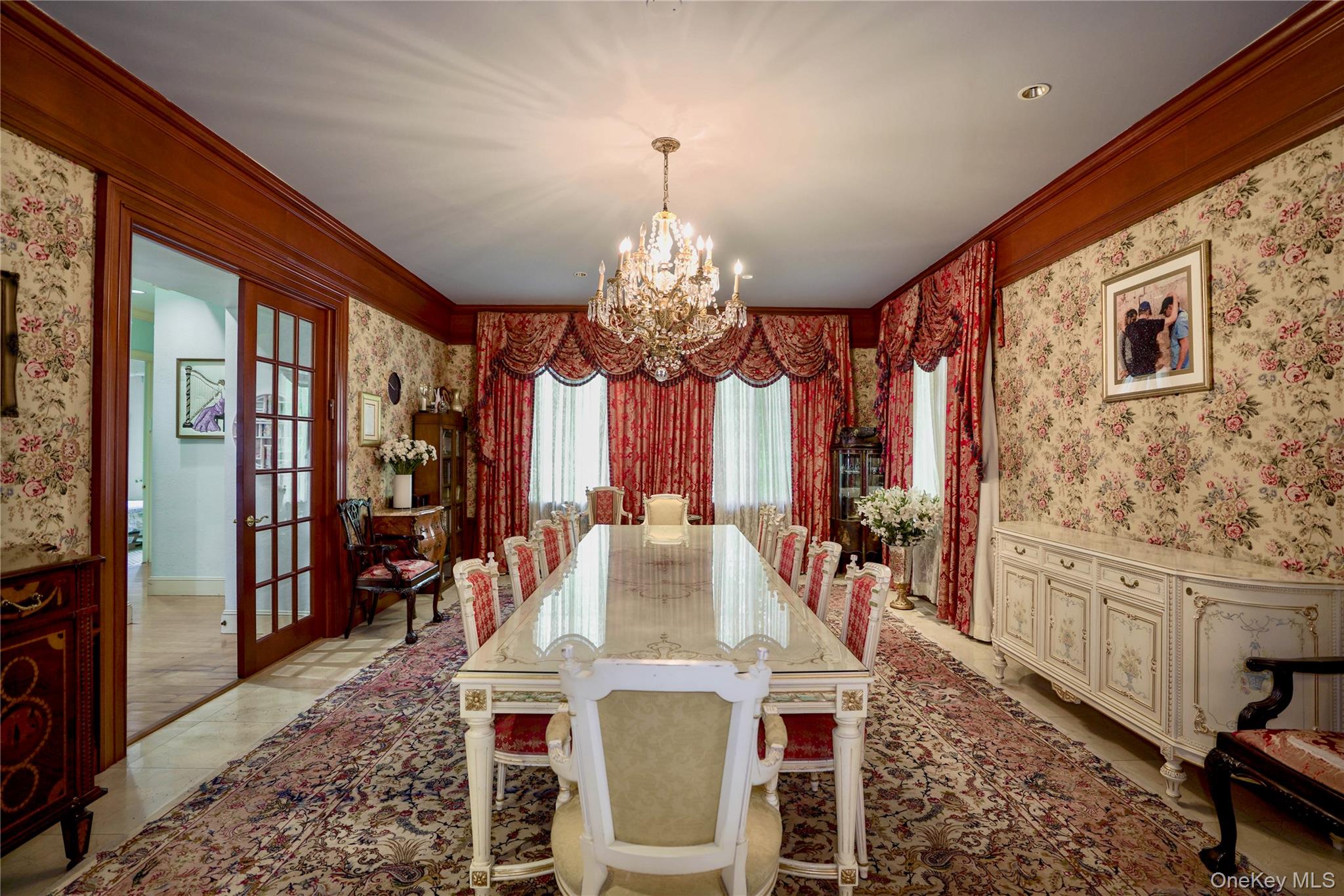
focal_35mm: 16
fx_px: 597
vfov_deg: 73.7
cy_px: 448
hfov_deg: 96.7
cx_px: 672
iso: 100
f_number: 2.8
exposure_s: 1/15
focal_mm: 16
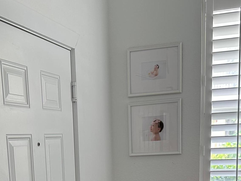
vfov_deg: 22.0
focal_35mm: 61
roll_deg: +2.0
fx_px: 425
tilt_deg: -9.3
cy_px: 223
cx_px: 78
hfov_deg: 31.4
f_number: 1.78
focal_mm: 6.86
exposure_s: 1/120
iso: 160
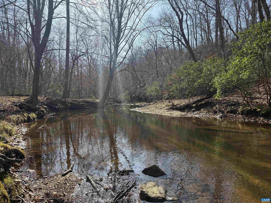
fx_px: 188
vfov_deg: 56.8
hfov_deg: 71.6
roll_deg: +0.8
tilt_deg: -0.5
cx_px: 136
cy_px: 102
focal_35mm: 24
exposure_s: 1/3425
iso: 100
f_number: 1.78
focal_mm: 6.76
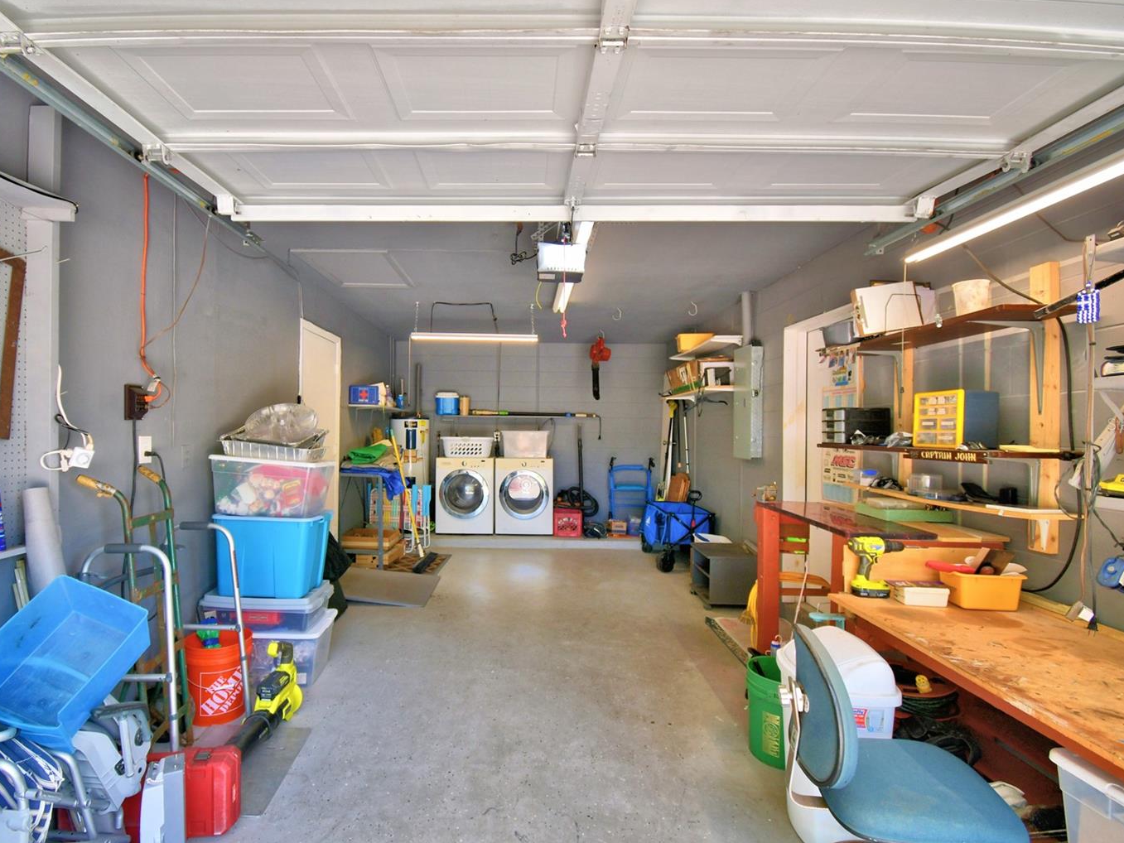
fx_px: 552
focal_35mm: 17
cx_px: 519
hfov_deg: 90.8
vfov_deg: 74.7
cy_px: 424
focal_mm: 10
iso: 200
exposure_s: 1/160
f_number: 4.5
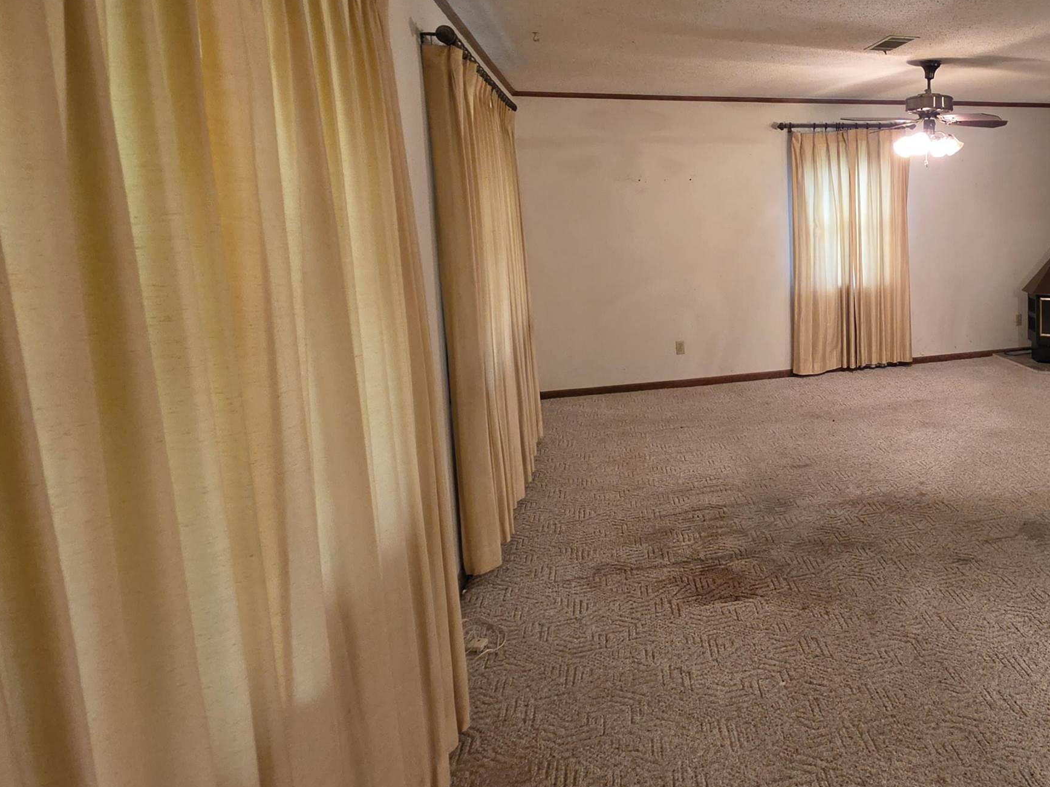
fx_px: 698
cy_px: 282
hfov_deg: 66.3
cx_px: 858
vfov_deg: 57.9
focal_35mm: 23
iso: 640
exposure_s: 1/60
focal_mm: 2.2
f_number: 1.9
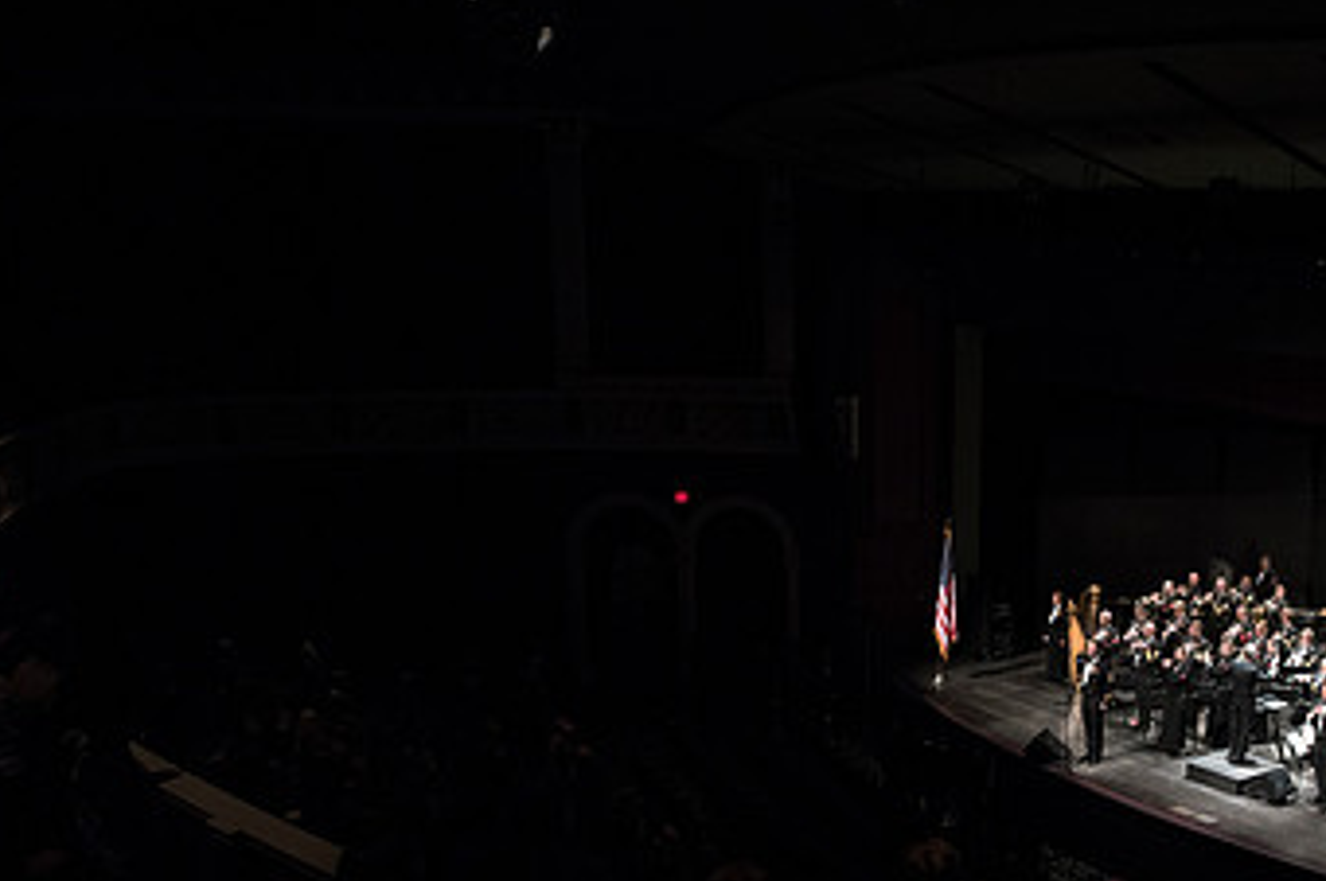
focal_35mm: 41
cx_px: 1026
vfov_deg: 31.5
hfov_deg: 45.5
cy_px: 731
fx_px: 1509
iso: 4000
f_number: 2.8
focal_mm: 24
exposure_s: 1/640
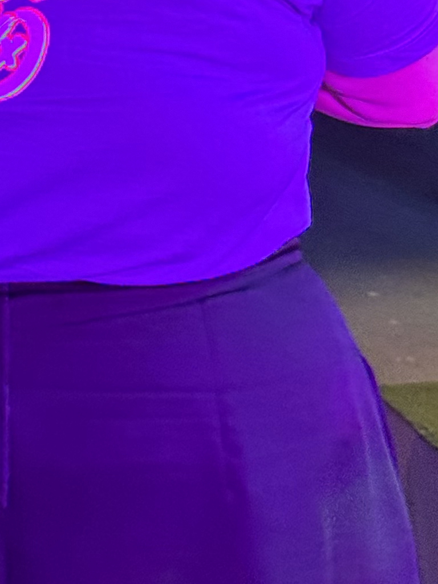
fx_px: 3189
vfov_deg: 9.9
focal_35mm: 189
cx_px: 23
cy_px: -486
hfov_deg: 7.8
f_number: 1.78
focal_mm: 6.76
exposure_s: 1/60
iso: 250
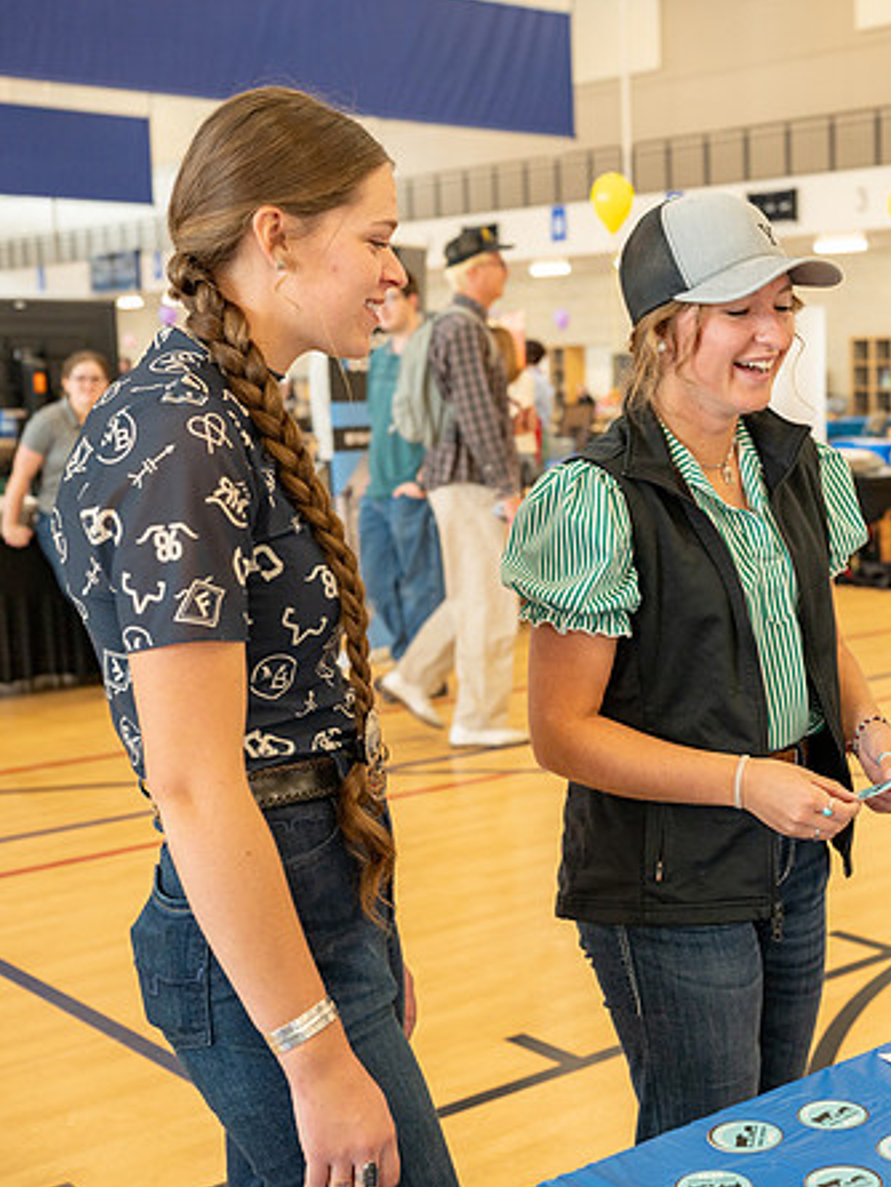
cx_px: 857
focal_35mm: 51
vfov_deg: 37.5
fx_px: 1749
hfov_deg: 27.2
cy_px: 595
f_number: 3.5
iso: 400
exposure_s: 1/100
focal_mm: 35
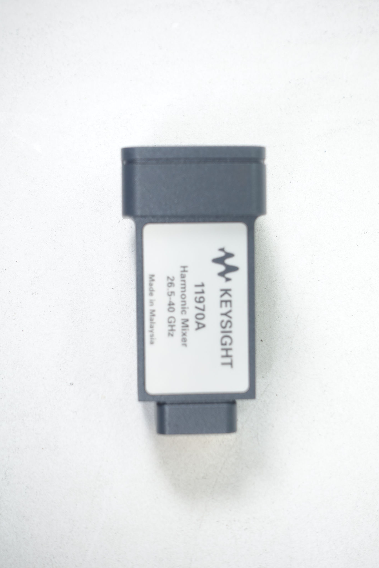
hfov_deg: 19.5
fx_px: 1106
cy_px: 284
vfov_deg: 28.8
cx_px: 190
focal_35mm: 70
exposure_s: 1/125
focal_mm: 25.7
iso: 125
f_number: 4
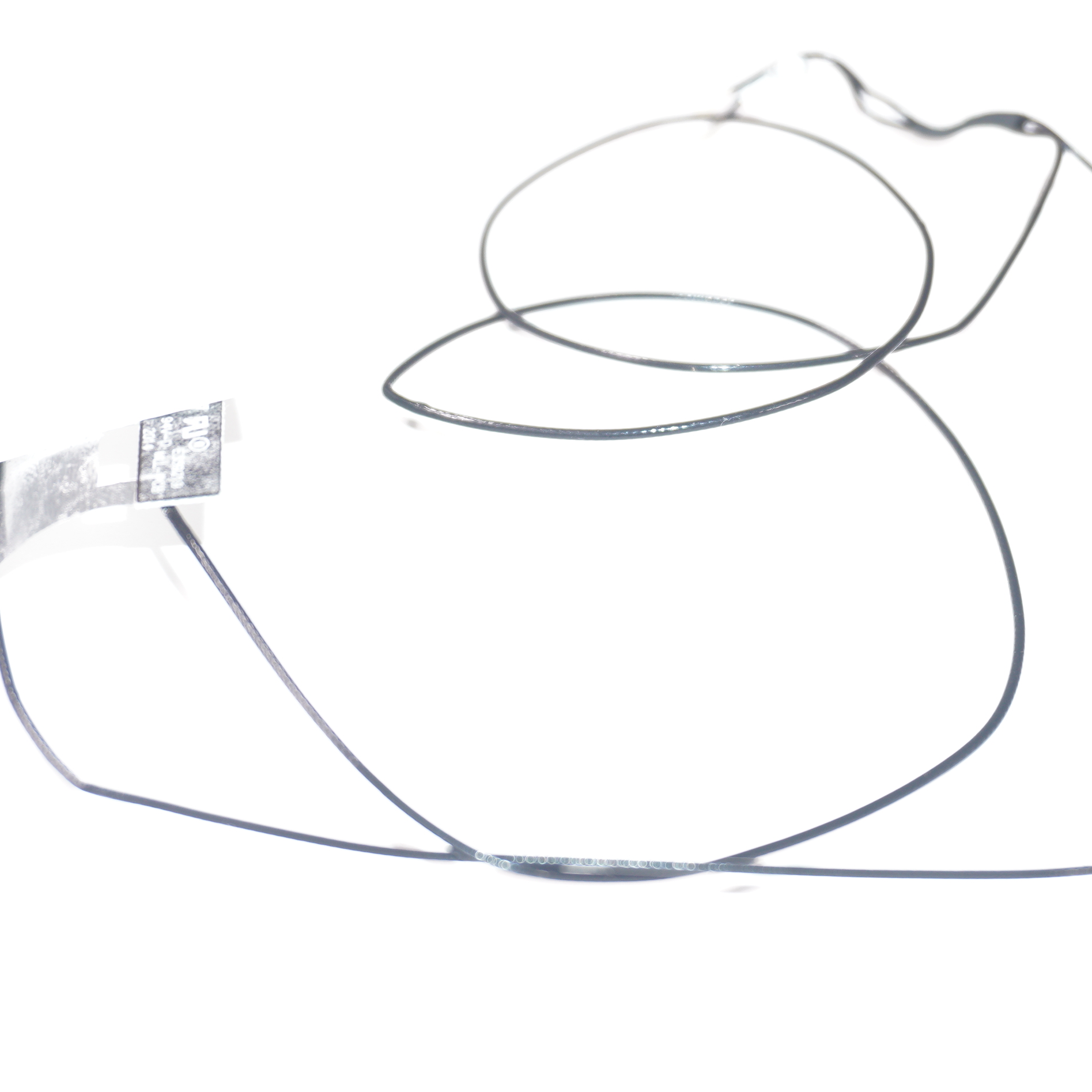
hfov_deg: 27.3
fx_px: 2237
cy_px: 556
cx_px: 681
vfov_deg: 27.4
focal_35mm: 63
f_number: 5
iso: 500
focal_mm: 31
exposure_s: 1/125
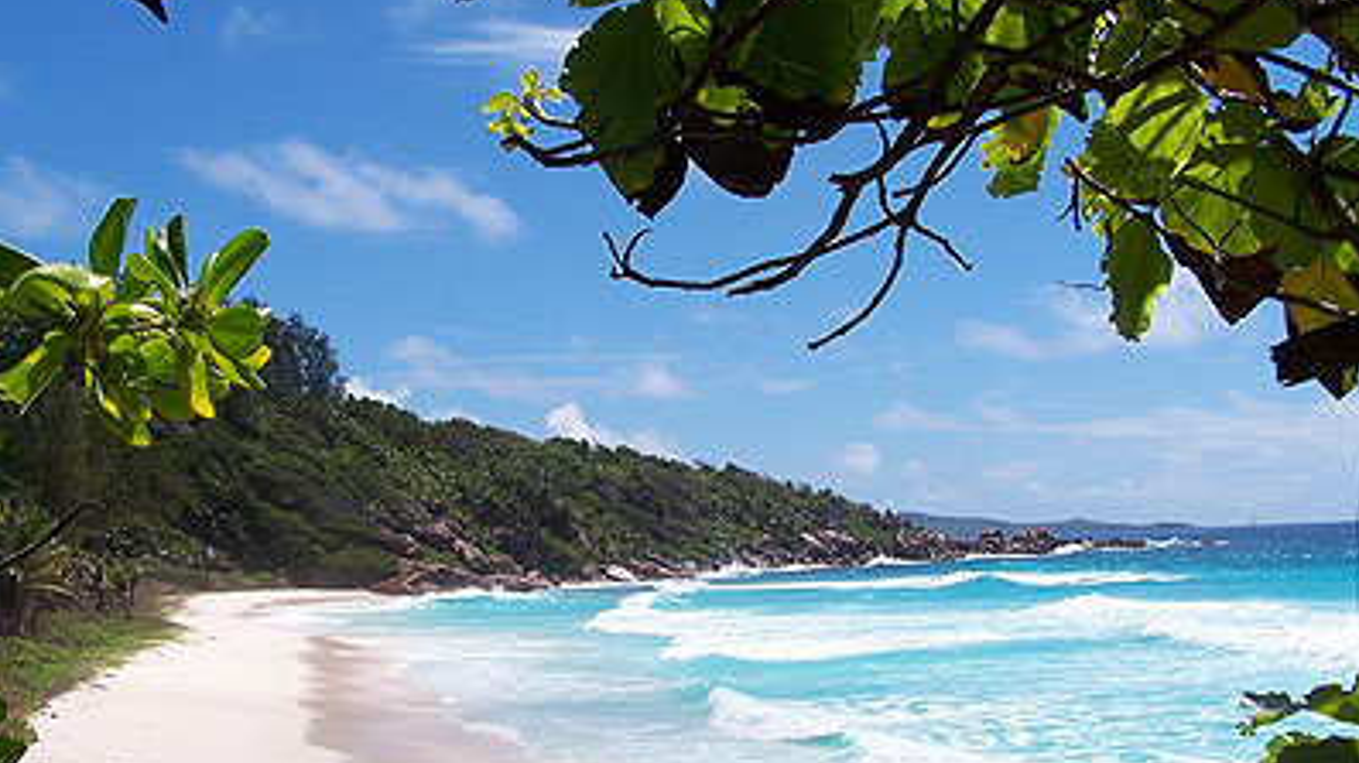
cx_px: 657
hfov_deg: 43.7
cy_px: 448
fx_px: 1693
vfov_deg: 25.4
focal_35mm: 47
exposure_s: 1/640
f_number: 5.6
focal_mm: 6.3
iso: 80
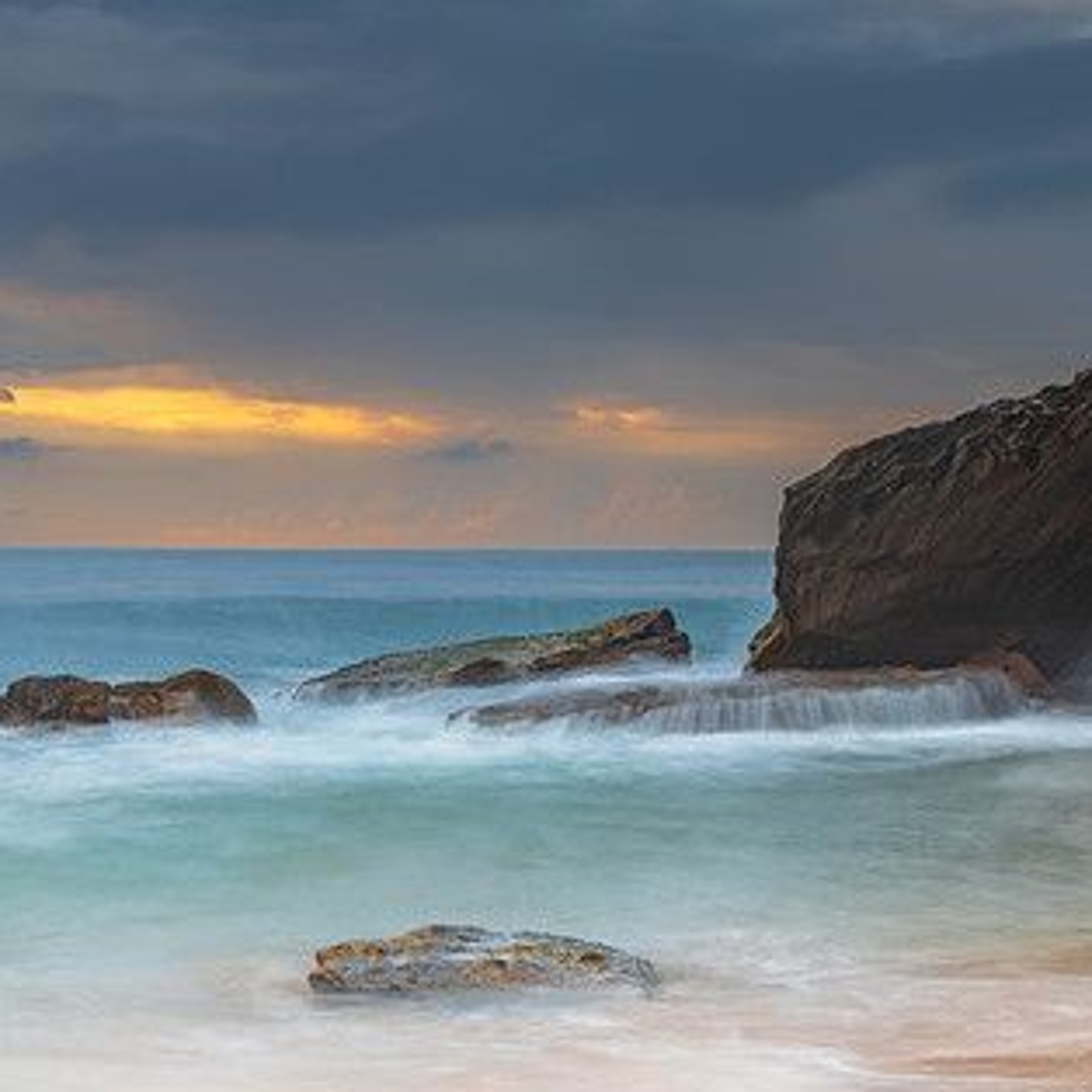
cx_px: 890
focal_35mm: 79
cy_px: 551
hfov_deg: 21.6
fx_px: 2820
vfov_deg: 21.9
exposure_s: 2.5
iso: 31
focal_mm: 50
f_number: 9
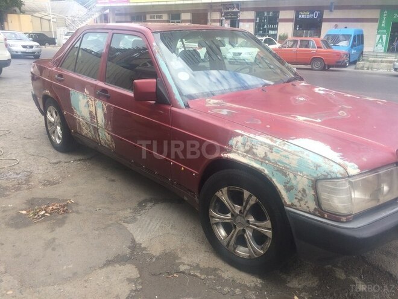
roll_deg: -1.7
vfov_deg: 48.2
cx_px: 199
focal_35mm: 29
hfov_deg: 61.7
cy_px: 150
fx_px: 333
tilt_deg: -17.3
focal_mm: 4.15
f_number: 2.2
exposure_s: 1/199
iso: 32
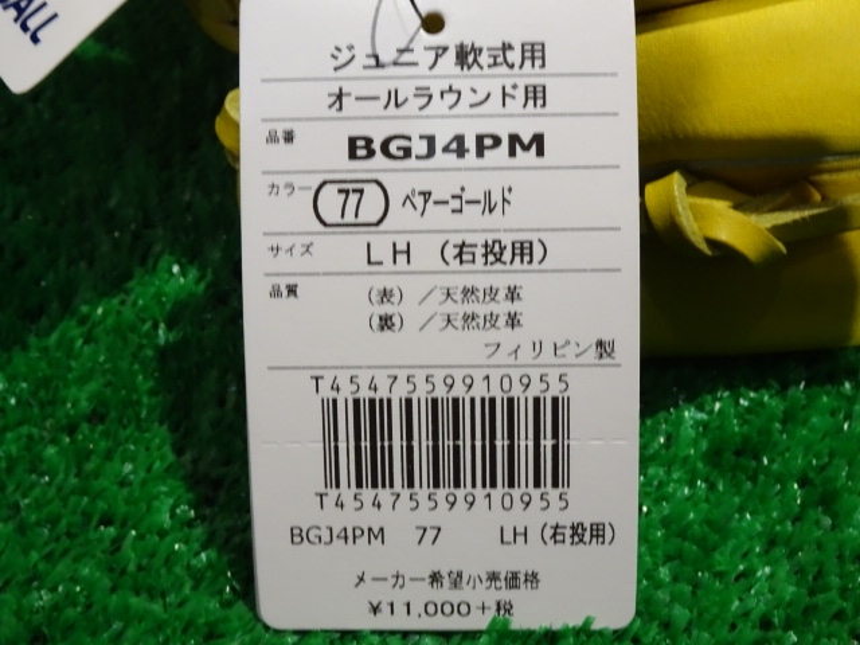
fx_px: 1292
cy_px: 322
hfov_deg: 36.8
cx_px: 430
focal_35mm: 52
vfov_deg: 28.0
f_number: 4.5
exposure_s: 1/50
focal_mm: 8.84
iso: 800
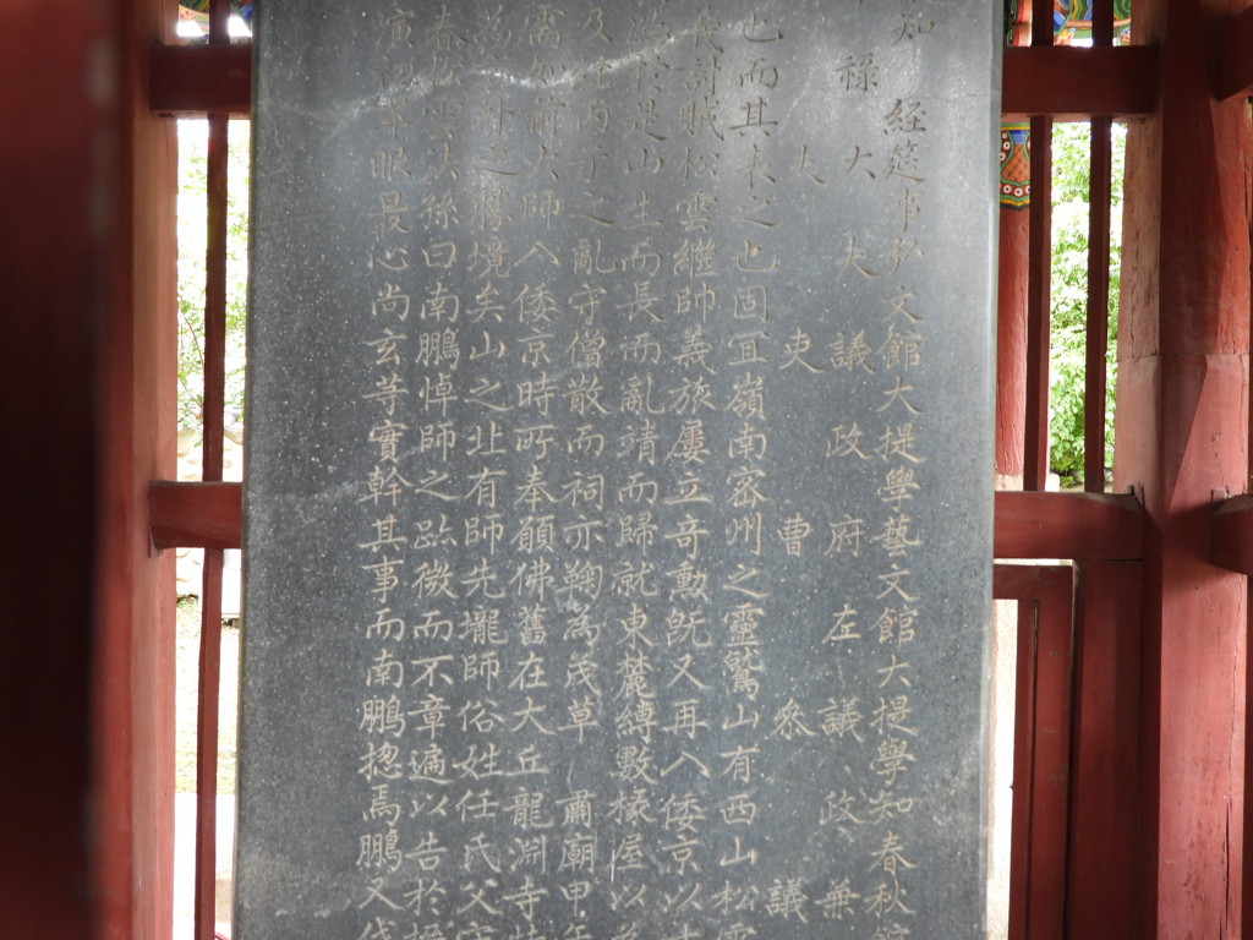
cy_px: 470
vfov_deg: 40.7
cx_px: 626
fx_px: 1267
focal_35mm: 35
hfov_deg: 52.6
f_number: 3.2
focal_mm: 6.3
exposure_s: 1/30
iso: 180
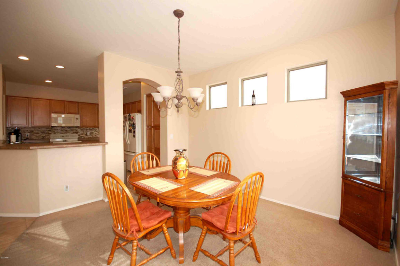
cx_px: 200
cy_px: 133
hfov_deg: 100.4
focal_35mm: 15
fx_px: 167
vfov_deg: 77.2
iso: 400
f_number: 5
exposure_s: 1/100
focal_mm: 10
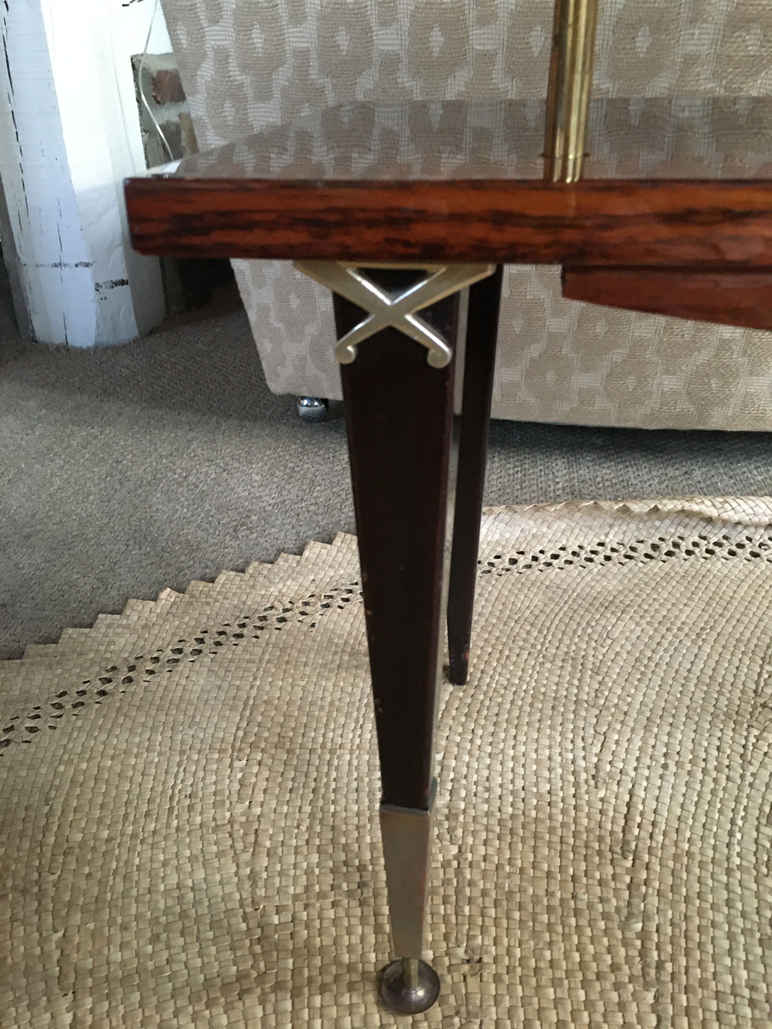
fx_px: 862
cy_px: 514
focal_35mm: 29
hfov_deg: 48.2
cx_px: 386
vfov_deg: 61.7
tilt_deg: -27.6
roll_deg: -0.6
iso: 250
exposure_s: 1/17
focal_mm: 4.15
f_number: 2.2
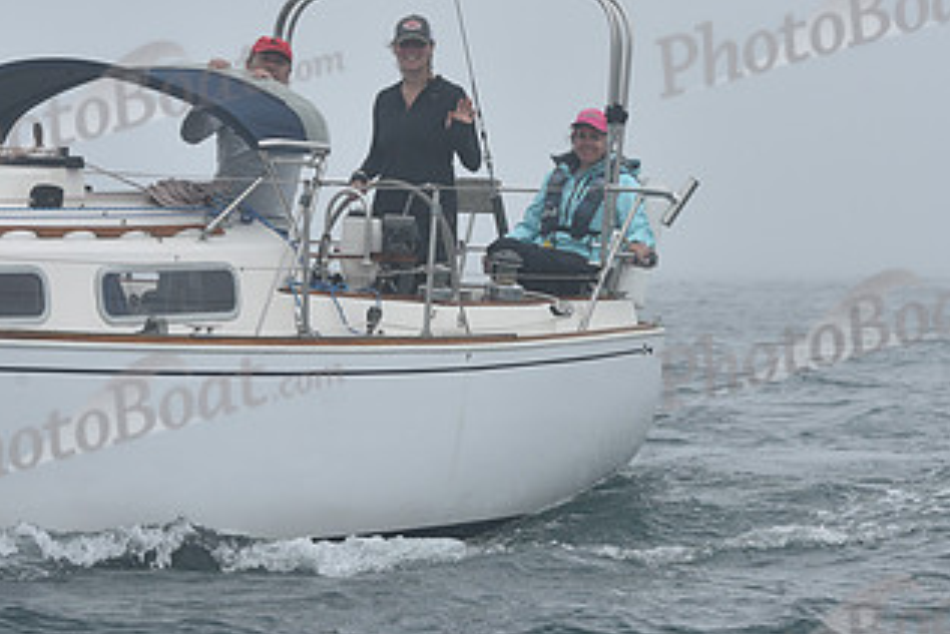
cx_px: 502
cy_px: 218
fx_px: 4752
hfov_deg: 11.4
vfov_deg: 7.6
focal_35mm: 180
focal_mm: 98
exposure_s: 1/800
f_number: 10
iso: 250
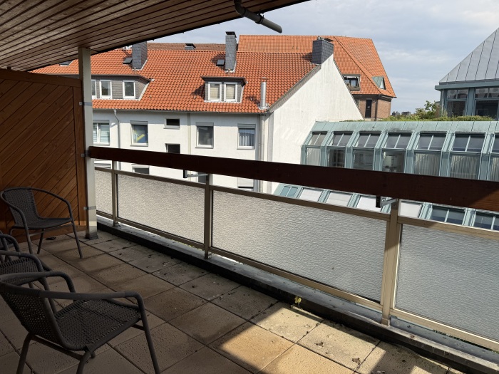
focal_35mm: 24
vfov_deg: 56.8
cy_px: 187
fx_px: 346
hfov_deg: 71.6
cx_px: 250
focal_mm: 6.76
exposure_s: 1/5714
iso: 80
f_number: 1.78
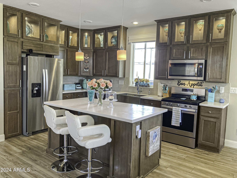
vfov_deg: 49.7
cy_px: 89
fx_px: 192
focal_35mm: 28
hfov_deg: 63.4
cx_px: 118
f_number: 1.8
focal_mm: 3.99
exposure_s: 1/60
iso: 125
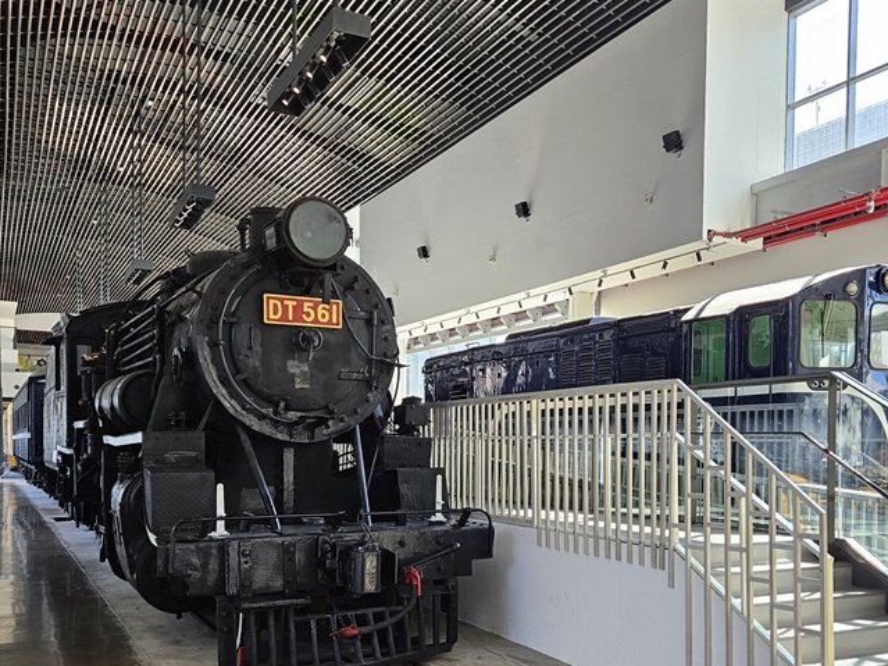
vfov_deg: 39.1
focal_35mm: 36
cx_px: 541
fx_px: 923
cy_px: 456
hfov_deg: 51.0
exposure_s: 1/180
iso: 100
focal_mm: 5.4
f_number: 1.8
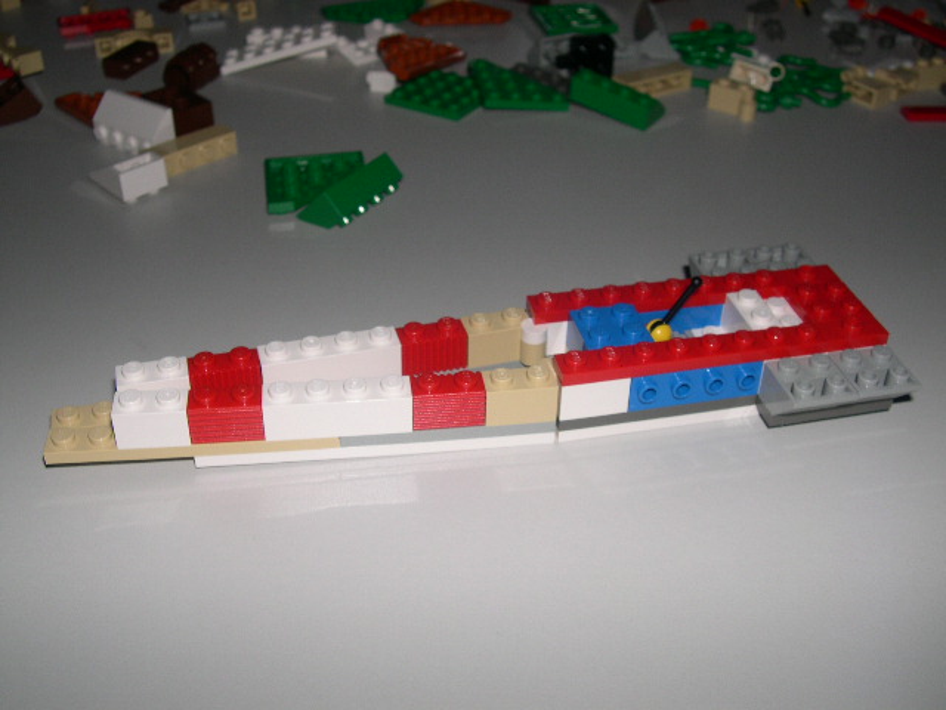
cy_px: 355
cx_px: 473
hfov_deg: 49.0
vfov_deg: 37.7
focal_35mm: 38
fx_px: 1038
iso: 100
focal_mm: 8
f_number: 7.6
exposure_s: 1/60
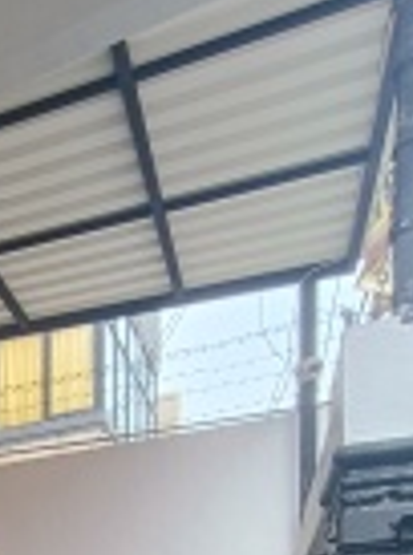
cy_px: 707
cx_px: -164
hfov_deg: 25.2
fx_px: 751
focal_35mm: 47
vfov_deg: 31.8
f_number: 2.2
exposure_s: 1/100
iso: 125
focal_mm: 1.68
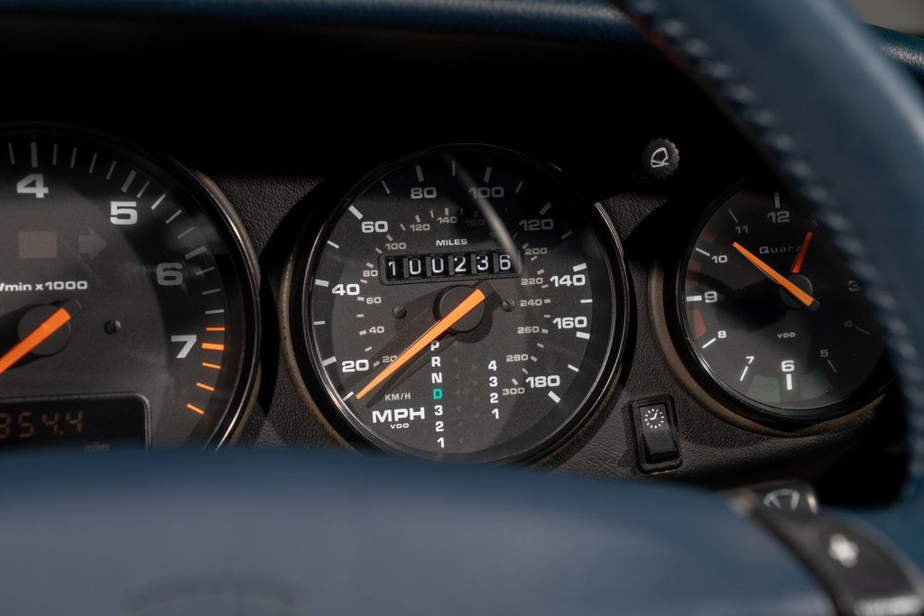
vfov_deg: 20.6
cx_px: 462
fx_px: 1694
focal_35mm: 66
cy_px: 308
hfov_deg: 30.5
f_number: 6.3
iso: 250
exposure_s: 1/60
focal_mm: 66
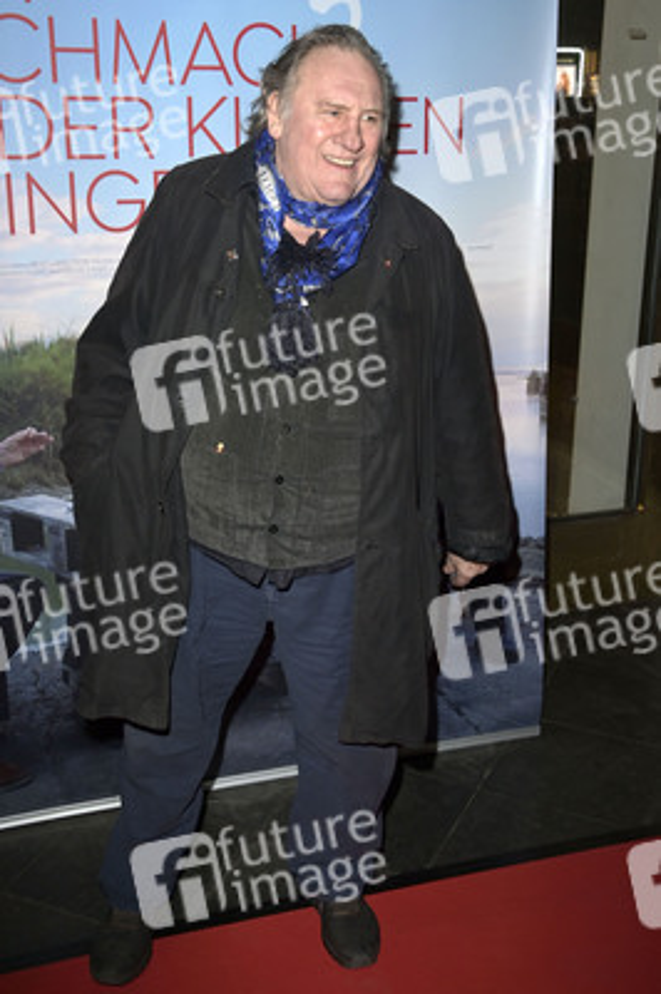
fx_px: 1103
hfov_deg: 33.3
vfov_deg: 48.5
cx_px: 330
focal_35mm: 40
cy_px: 497
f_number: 5.6
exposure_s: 1/250
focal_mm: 40
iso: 640
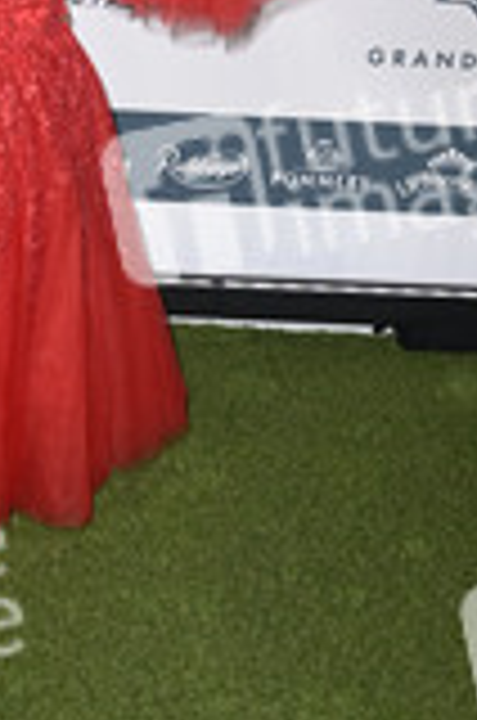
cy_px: -45
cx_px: -76
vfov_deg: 24.0
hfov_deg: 16.4
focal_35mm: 80
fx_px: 1597
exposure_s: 1/250
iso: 640
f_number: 5.6
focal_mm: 32
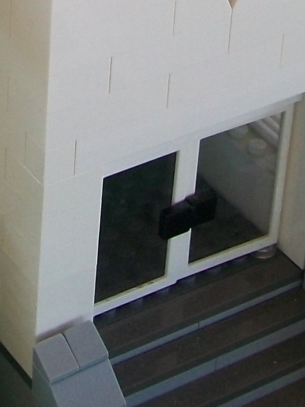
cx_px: -22
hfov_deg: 10.2
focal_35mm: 144
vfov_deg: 12.7
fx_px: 1692
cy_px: -269
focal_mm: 6
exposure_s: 1/100
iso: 80
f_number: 2.7
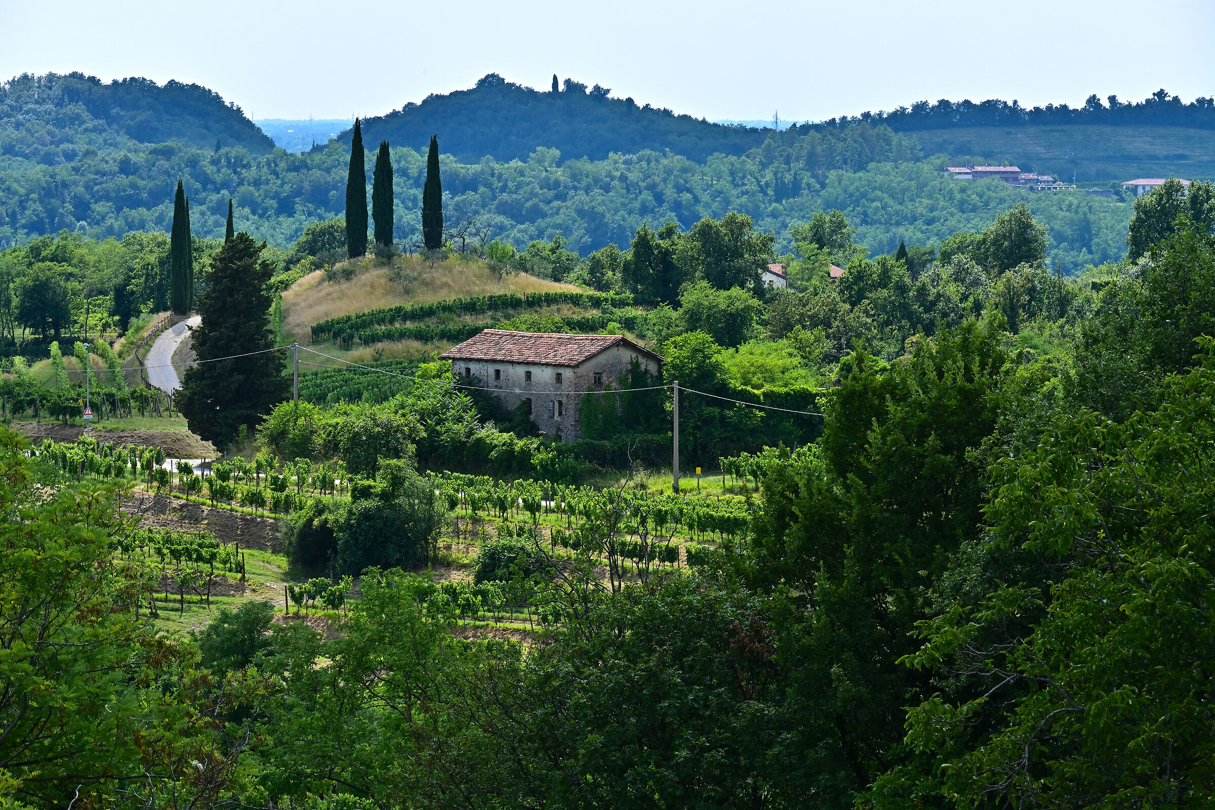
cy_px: 405
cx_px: 608
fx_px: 7087
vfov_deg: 6.5
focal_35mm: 210
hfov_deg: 9.8
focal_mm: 210
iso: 500
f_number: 20
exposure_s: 1/125
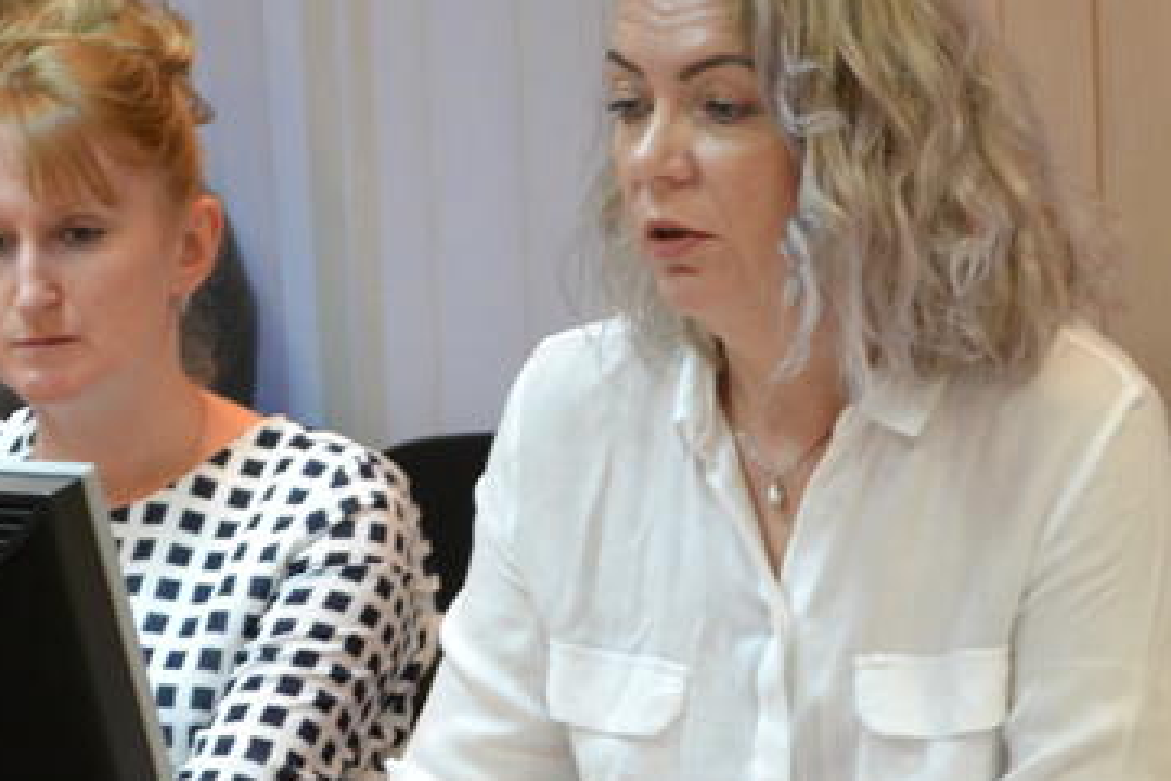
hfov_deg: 11.2
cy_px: 548
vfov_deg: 7.5
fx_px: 5956
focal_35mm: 183
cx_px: 289
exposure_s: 1/30
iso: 1400
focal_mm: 55
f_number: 5.6
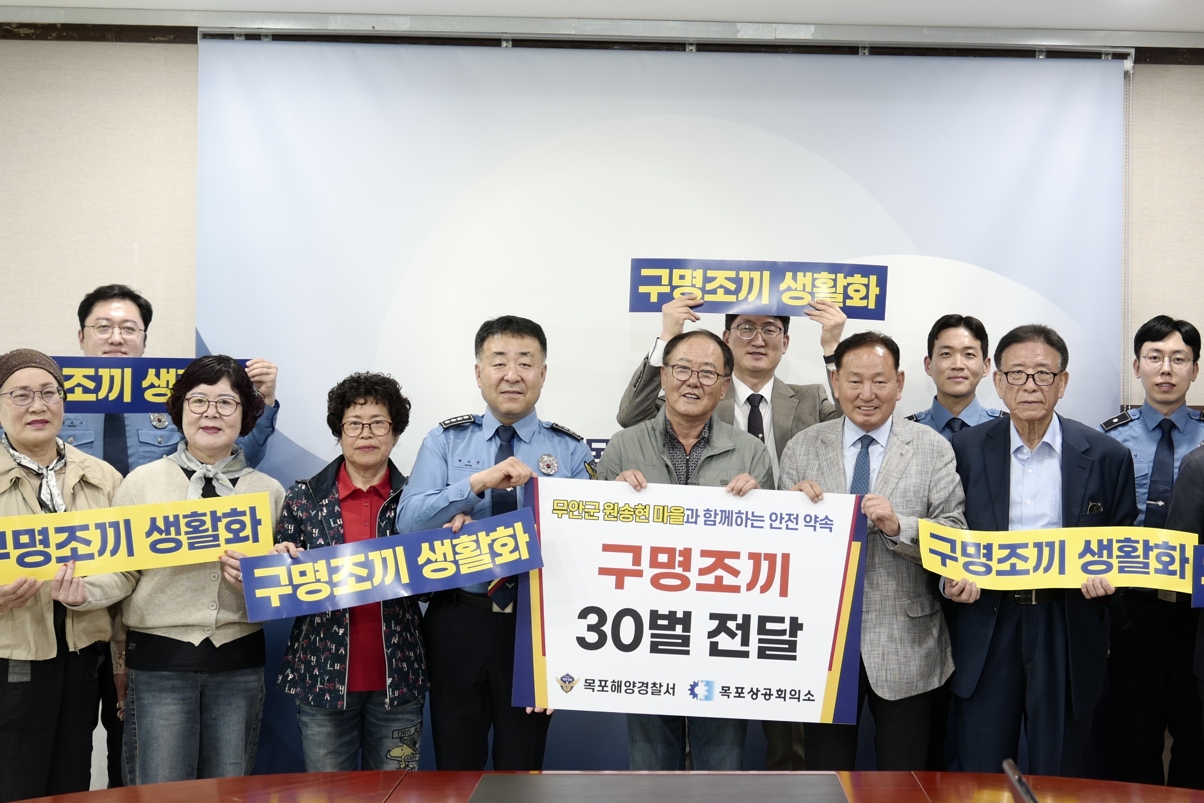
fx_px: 1639
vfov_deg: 27.5
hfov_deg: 40.1
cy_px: 399
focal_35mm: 49
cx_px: 745
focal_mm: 24
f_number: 2.8
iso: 250
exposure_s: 1/25
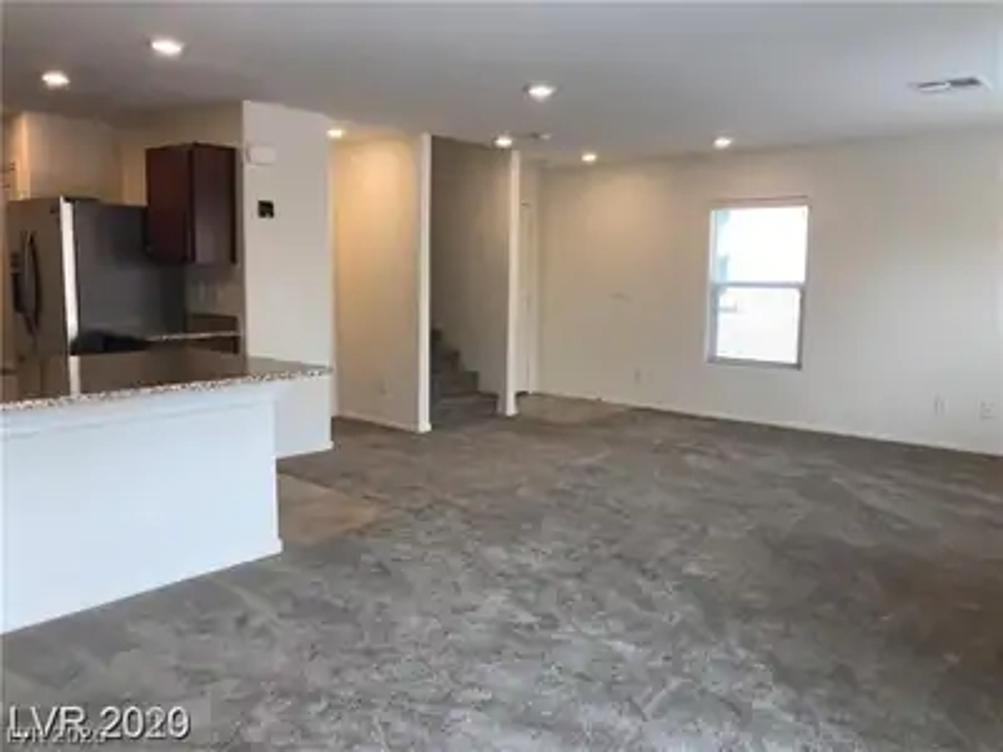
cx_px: 502
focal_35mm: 28
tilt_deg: -6.4
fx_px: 811
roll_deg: -0.2
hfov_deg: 63.4
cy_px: 376
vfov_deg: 49.7
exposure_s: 1/120
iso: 50
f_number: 1.8
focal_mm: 3.99
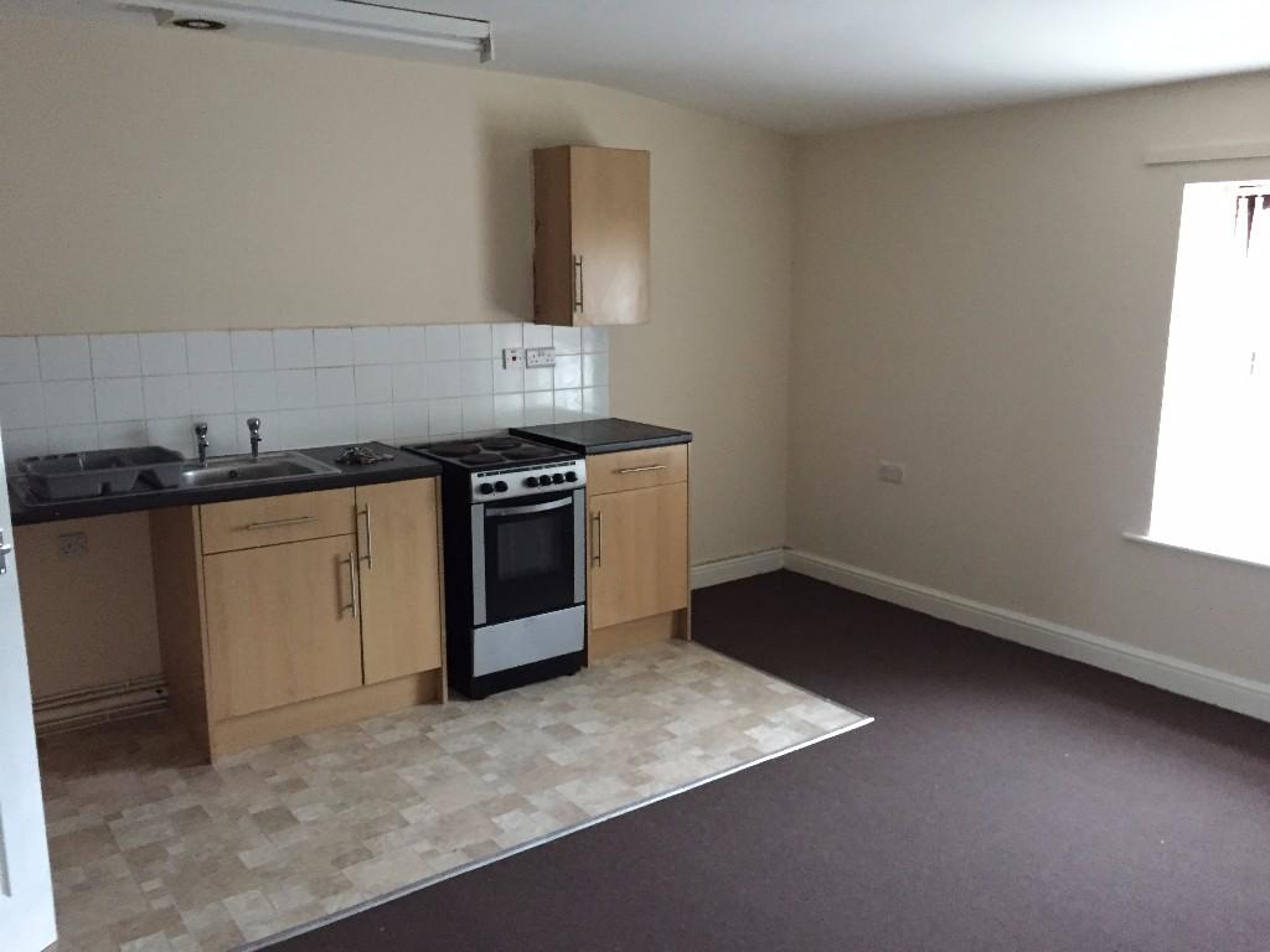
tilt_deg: -11.9
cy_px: 476
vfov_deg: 48.2
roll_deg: -0.7
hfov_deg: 61.7
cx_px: 635
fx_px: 1064
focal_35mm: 29
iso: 400
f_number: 2.2
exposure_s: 1/17
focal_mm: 4.15
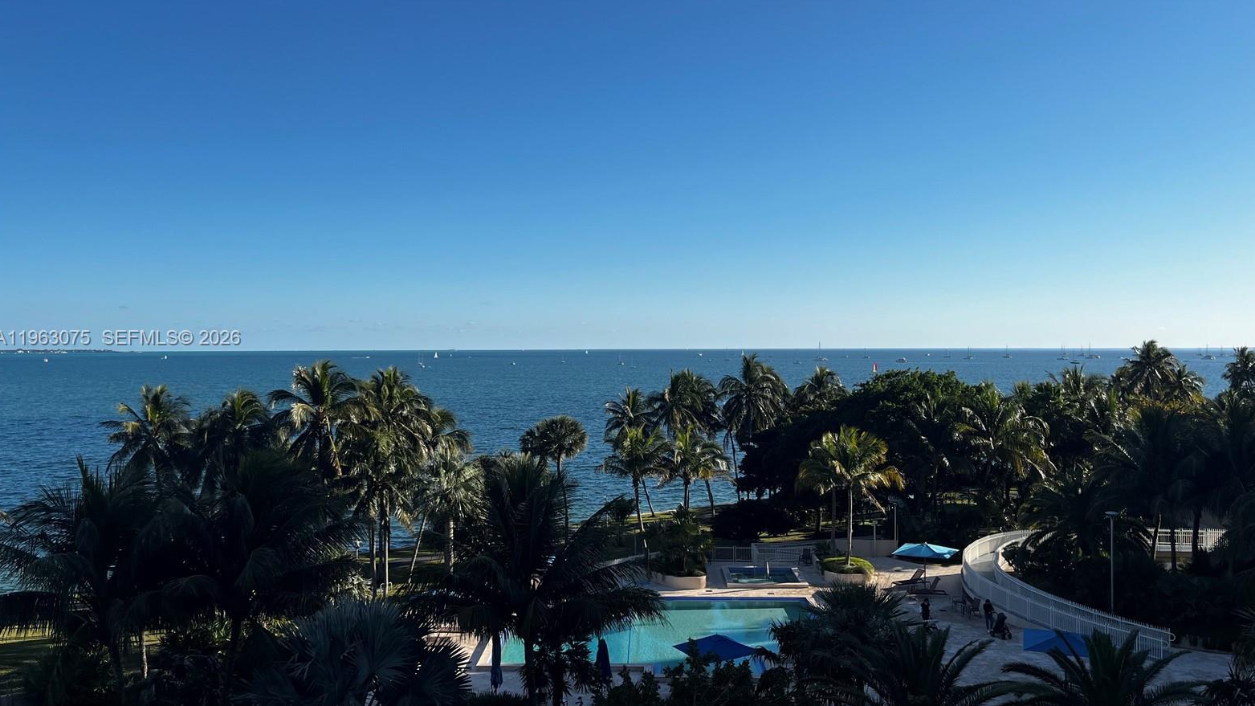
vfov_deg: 40.2
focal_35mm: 29
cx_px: 633
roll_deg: -0.2
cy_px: 339
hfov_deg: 66.1
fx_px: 965
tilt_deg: -0.6
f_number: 1.6
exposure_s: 1/4310
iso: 50
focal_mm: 5.1
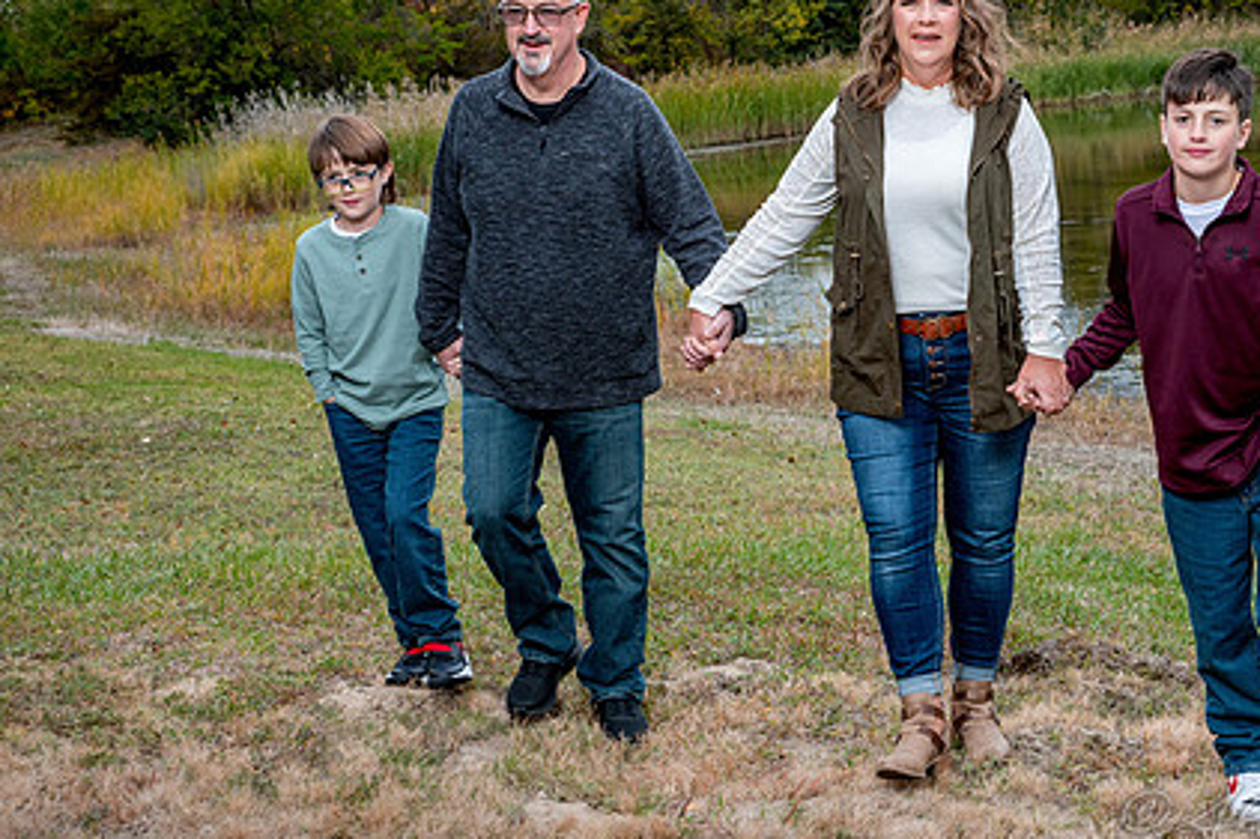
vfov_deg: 24.6
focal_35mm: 55
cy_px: 375
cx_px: 821
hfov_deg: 36.0
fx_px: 1924
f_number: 5.6
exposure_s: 1/125
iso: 320
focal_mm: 40
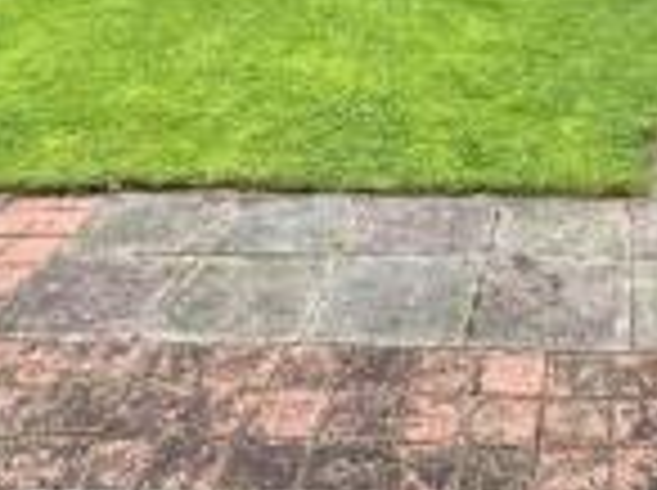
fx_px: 1061
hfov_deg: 32.4
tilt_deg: +2.5
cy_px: -371
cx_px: 610
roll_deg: +0.4
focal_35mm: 56
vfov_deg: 19.8
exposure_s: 1/99
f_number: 2.2
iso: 50
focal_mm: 2.22
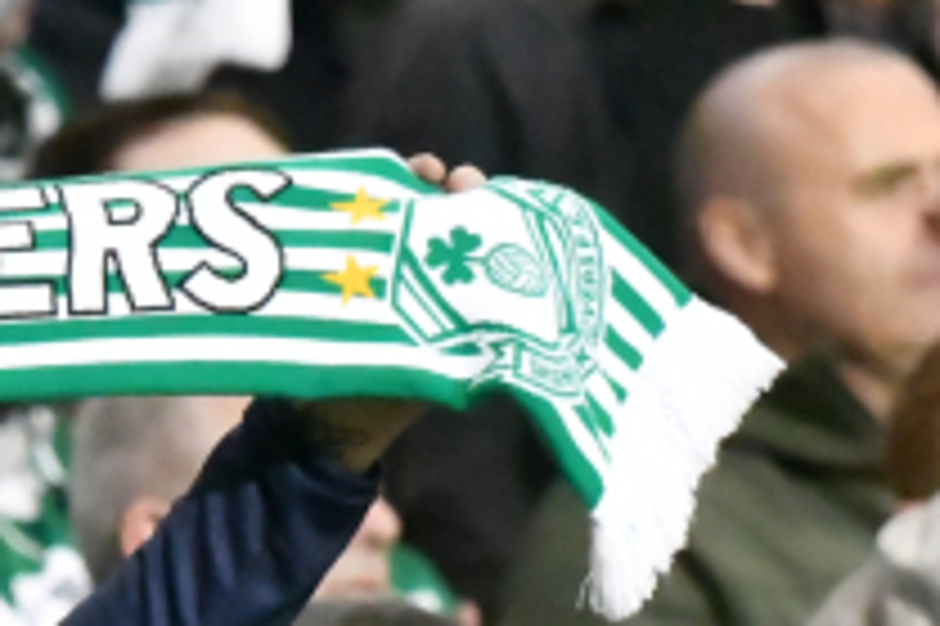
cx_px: -405
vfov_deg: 1.3
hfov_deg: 2.0
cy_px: 907
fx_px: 26925
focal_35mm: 1032
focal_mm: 180
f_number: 4
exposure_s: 1/1000
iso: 28800
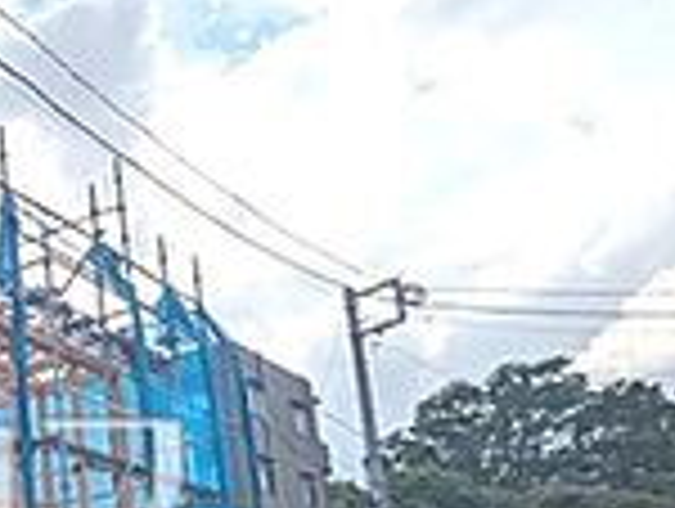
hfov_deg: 27.0
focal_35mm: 56
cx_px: -266
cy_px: 486
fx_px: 1094
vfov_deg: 25.1
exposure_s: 1/3704
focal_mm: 1.83
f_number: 2.2
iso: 44
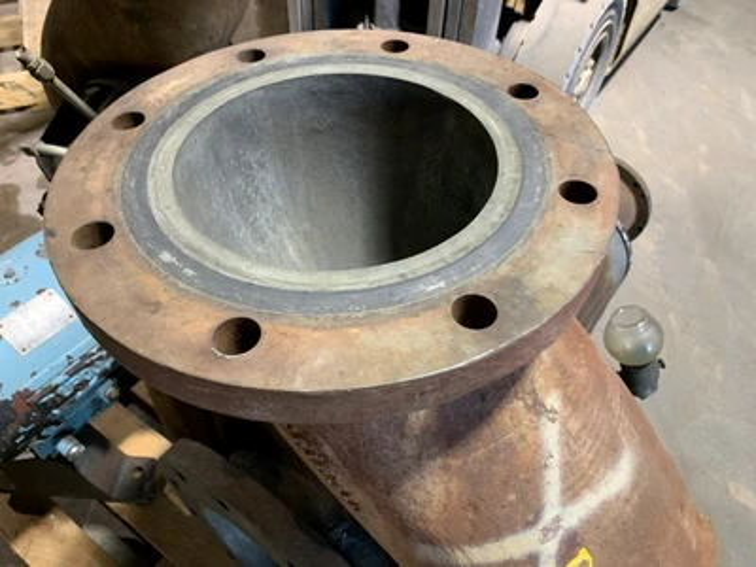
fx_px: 568
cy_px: 284
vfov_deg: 53.1
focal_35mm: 26
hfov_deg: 67.3
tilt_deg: -50.0
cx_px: 378
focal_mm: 4.25
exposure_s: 1/60
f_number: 1.8
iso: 100
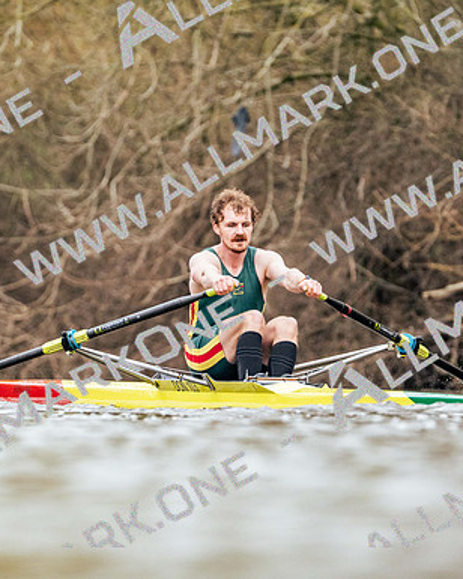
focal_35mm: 725
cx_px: 200
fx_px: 12418
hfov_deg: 2.1
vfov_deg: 2.7
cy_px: 290
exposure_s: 1/1600
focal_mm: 512
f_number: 6.3
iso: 5000
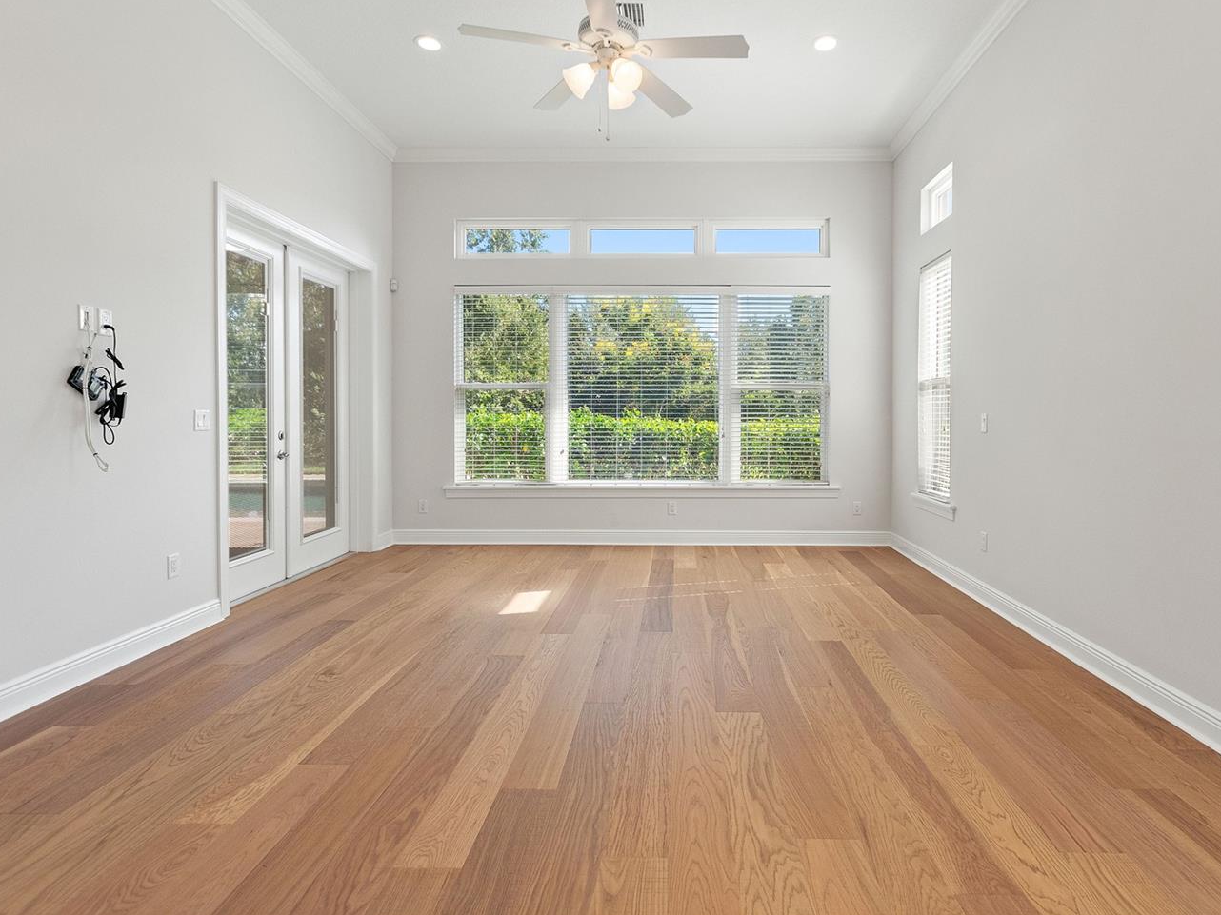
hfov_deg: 87.4
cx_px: 678
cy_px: 410
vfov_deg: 71.4
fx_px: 635
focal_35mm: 18
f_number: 4.5
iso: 400
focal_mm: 10
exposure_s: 1/50
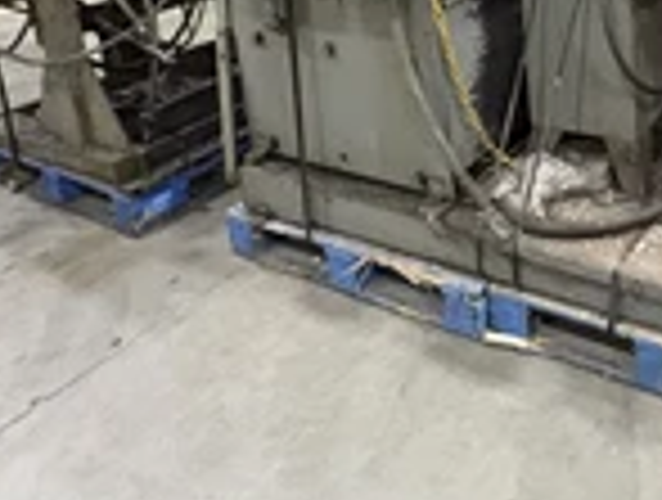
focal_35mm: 38
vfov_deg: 31.8
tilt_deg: -11.0
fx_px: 728
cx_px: 657
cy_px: -95
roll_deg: +2.7
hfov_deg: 42.4
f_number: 2.2
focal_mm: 2.22
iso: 800
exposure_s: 1/40
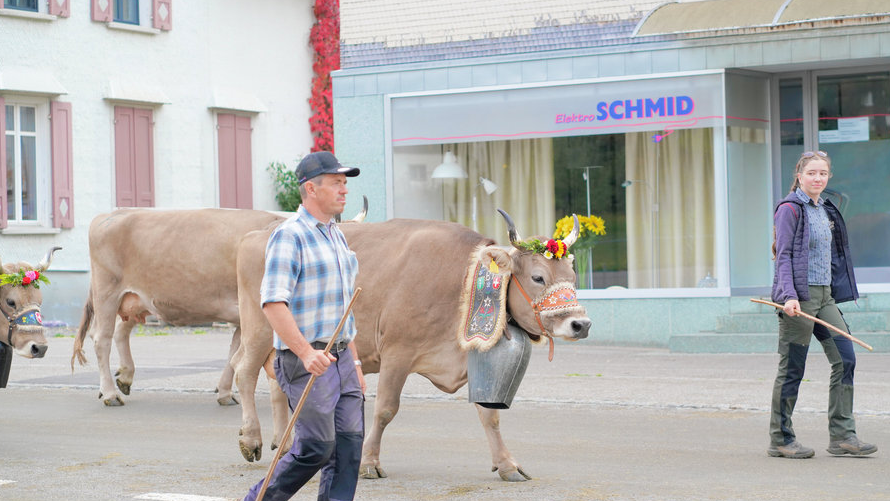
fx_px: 2124
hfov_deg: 23.7
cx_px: 446
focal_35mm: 90
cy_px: 278
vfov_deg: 13.4
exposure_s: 1/640
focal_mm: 85
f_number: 4
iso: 800
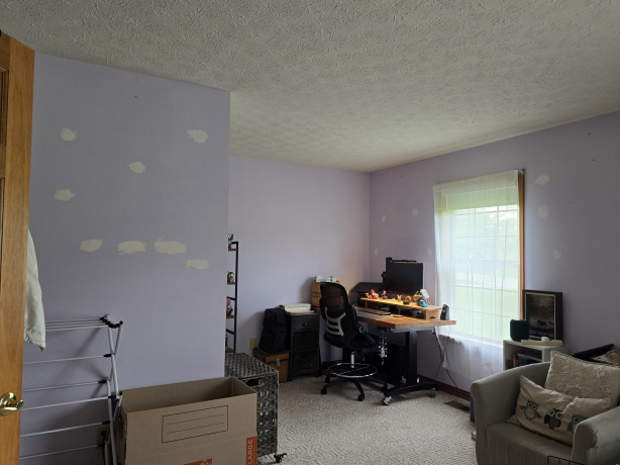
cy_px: 235
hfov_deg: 69.4
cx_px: 324
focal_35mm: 25
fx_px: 448
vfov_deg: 54.8
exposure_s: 1/120
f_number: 1.7
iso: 200
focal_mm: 6.3
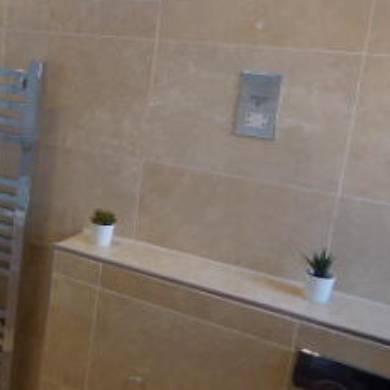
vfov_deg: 30.6
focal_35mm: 56
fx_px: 714
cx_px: -82
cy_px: 182
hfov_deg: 26.9
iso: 160
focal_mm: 4.3
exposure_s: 1/60
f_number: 3.3
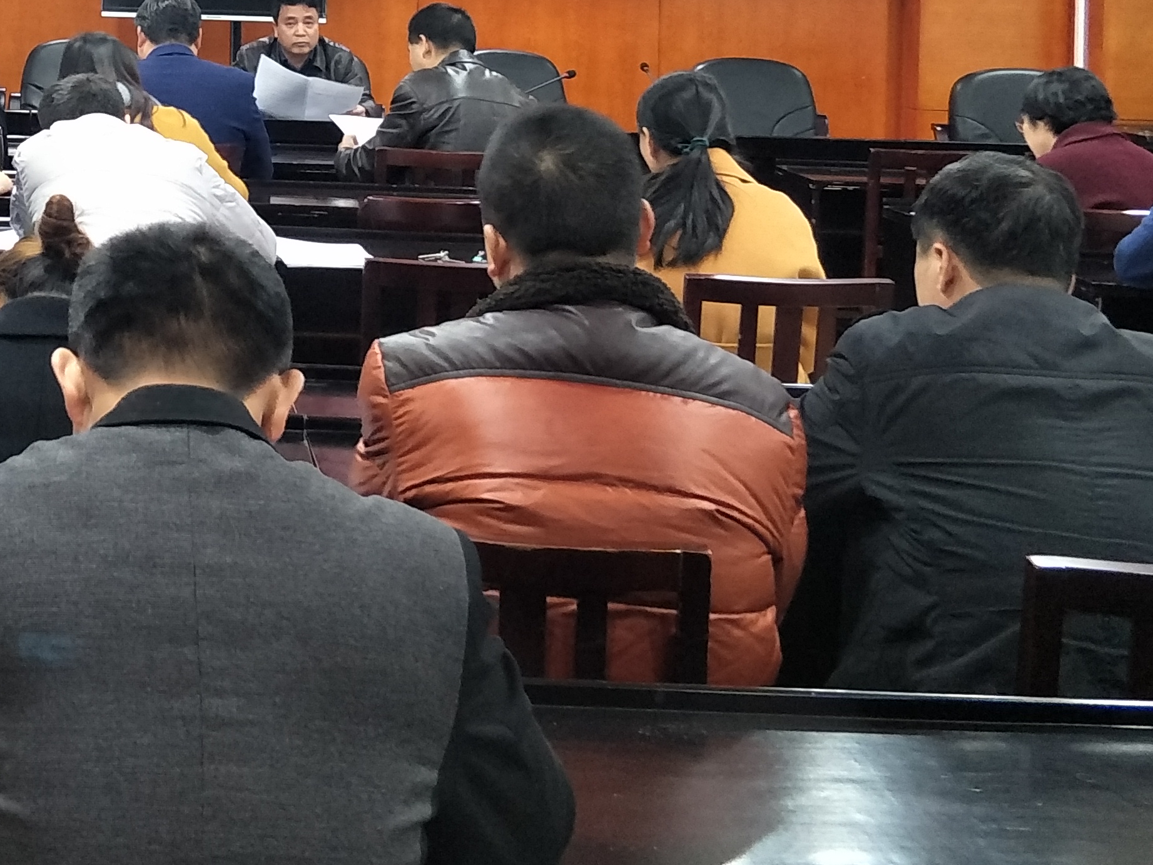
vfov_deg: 24.8
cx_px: -49
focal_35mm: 55
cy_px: -77
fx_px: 1832
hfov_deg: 31.7
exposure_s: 1/17
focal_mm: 3.79
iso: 380
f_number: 1.7
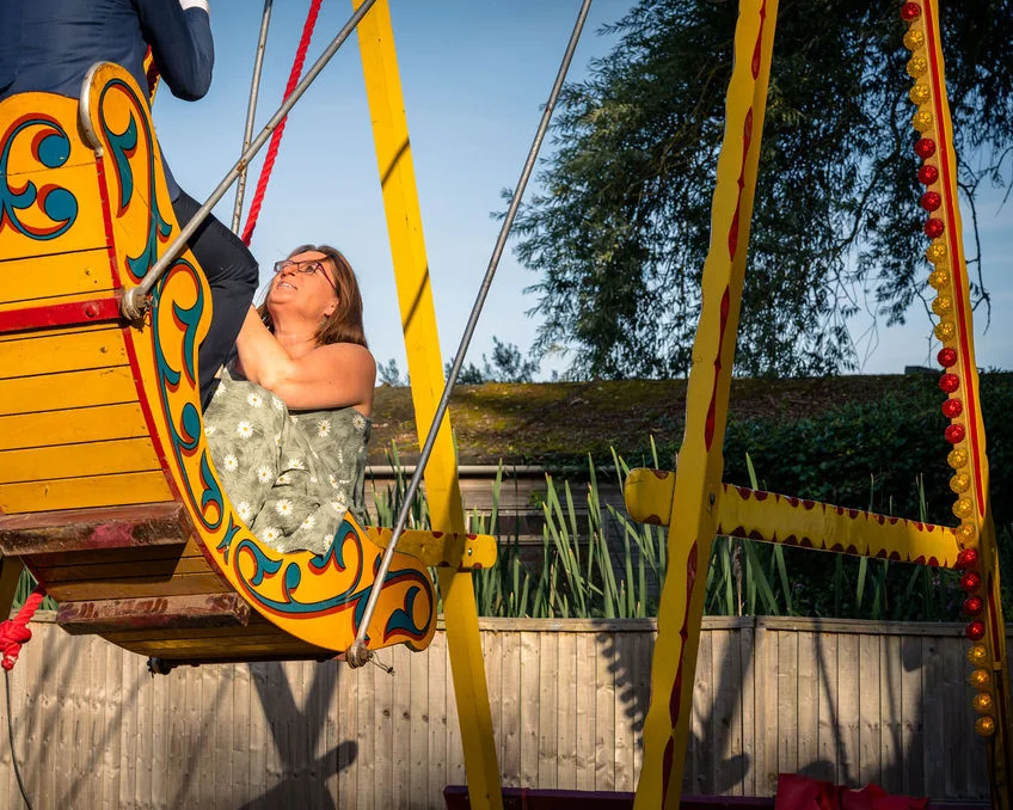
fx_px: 2548
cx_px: 420
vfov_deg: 18.1
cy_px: 406
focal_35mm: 85
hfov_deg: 22.5
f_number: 9
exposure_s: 1/800
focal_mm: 75
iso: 1000
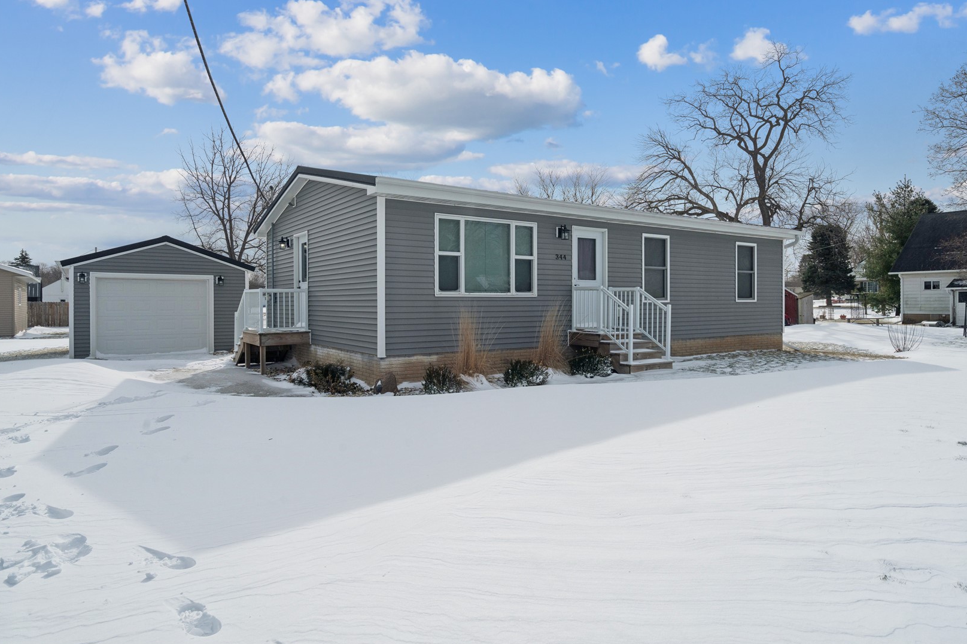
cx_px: 491
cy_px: 309
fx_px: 564
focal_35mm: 21
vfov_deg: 59.5
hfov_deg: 81.2
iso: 400
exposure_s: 1/1250
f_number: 10
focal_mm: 20
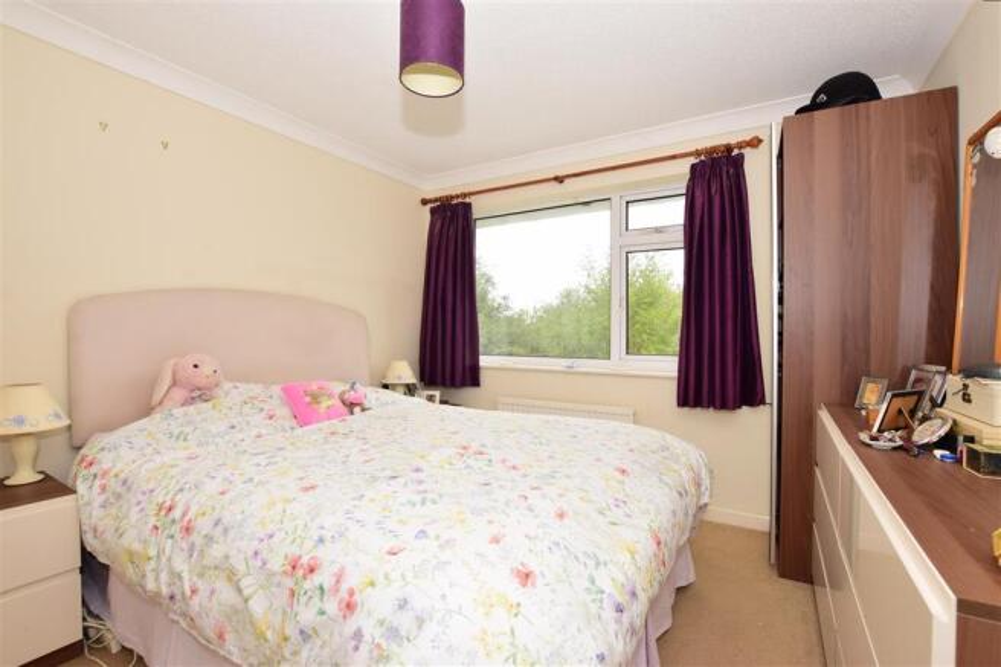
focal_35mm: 15
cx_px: 500
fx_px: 417
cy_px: 334
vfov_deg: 77.3
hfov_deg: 100.4
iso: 400
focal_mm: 10
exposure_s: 1/100
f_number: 7.1
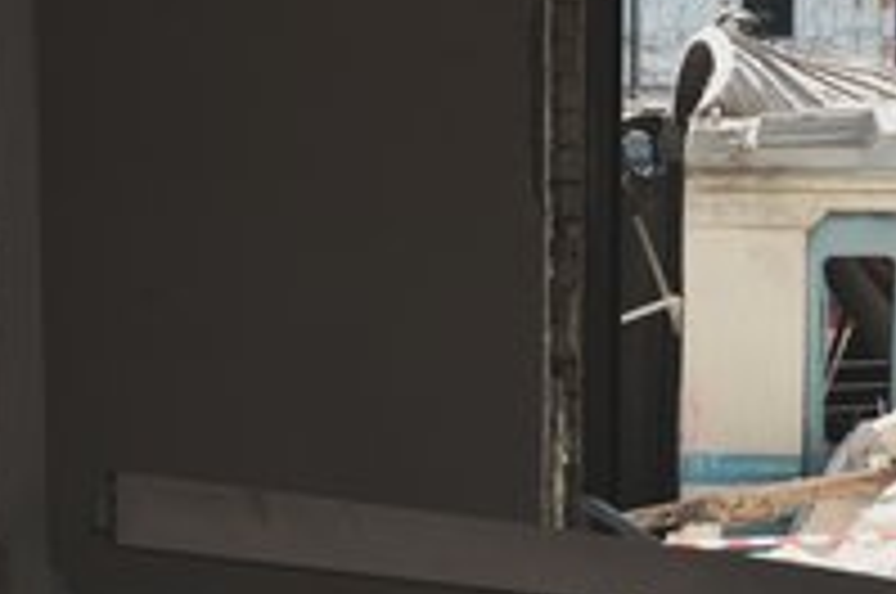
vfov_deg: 9.0
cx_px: 765
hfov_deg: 13.5
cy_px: 454
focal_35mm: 151
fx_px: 3752
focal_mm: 75
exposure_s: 1/500
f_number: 7.1
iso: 200
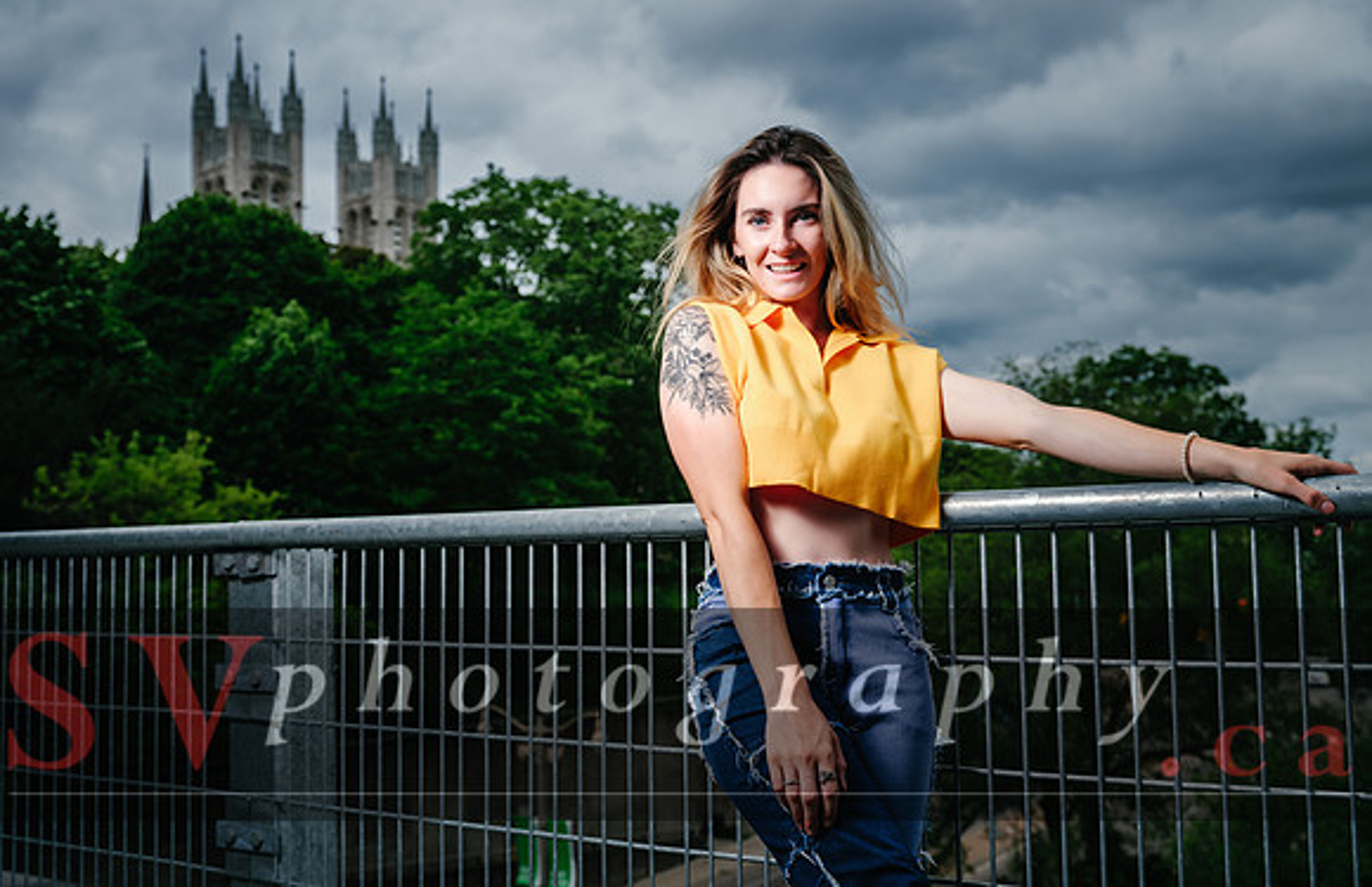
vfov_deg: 33.3
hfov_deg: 49.6
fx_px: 1485
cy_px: 444
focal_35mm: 39
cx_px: 686
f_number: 6.4
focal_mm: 47.3
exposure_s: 1/125
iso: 50
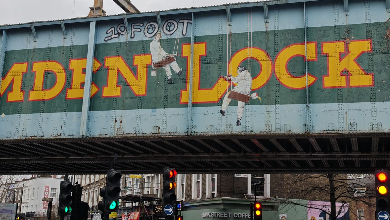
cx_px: 193
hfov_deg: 40.6
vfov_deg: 23.4
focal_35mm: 51
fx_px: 527
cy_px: 77
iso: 50
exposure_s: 1/630
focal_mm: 8.72
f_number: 2
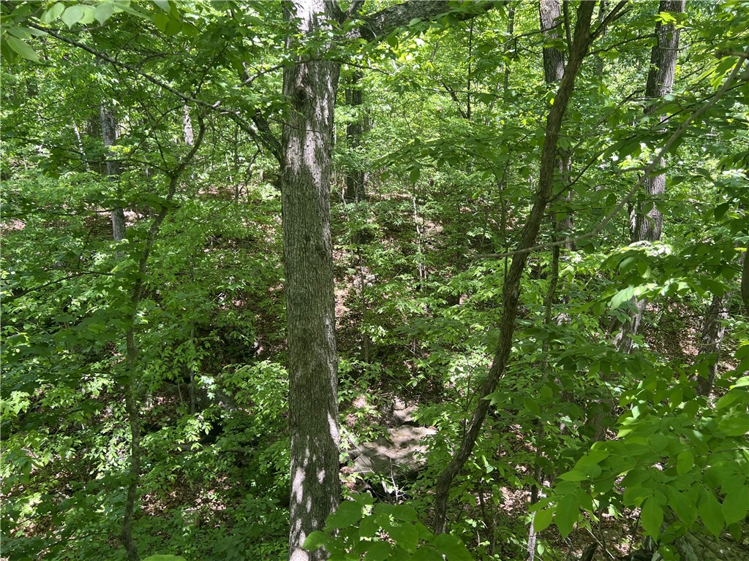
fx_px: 563
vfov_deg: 53.1
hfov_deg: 67.3
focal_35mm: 26
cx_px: 374
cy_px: 280
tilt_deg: -13.4
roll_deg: +2.1
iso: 40
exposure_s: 1/121
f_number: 1.5
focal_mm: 5.7
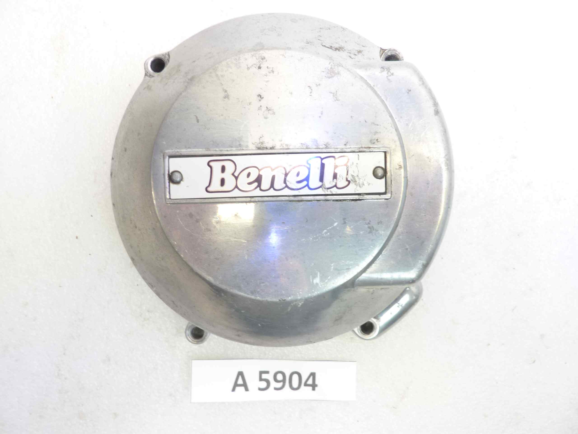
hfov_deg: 69.4
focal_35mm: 25
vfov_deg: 54.9
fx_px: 417
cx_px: 289
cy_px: 217
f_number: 3.3
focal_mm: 4.1
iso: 80
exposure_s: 1/10
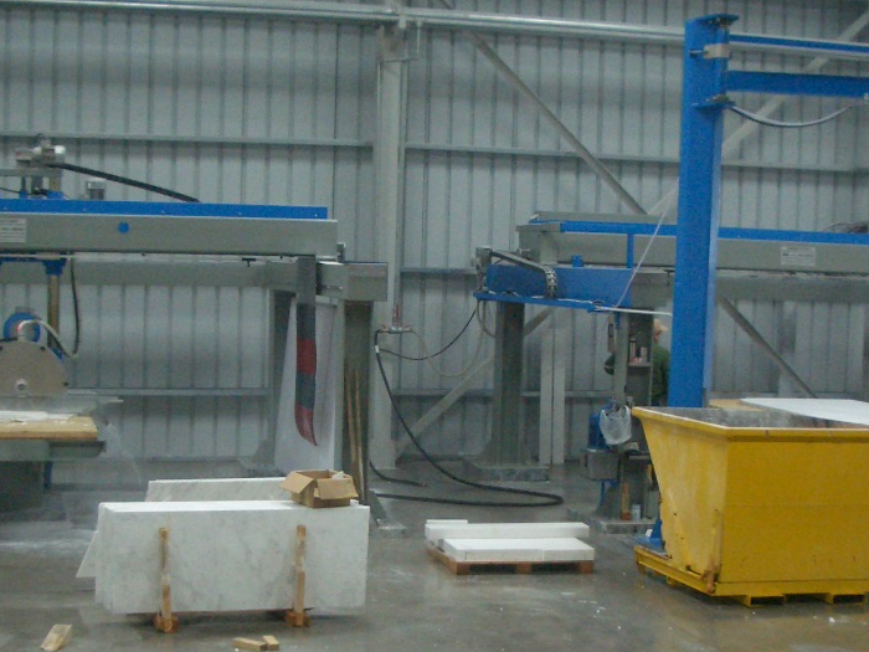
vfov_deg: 22.8
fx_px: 1607
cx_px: 374
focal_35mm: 64
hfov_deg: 30.2
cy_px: 467
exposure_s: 1/50
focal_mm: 5.8
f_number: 2.6
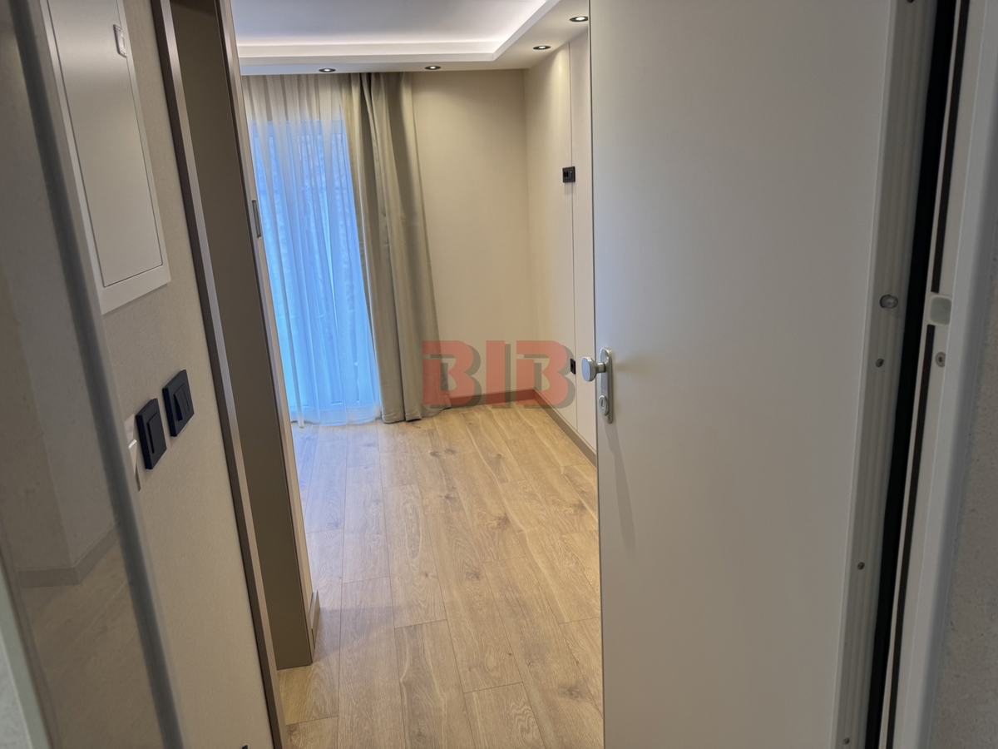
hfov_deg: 71.6
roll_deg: +3.5
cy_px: 374
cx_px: 499
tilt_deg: -15.3
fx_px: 692
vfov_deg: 56.8
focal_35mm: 24
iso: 64
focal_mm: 6.76
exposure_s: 1/61
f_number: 1.78
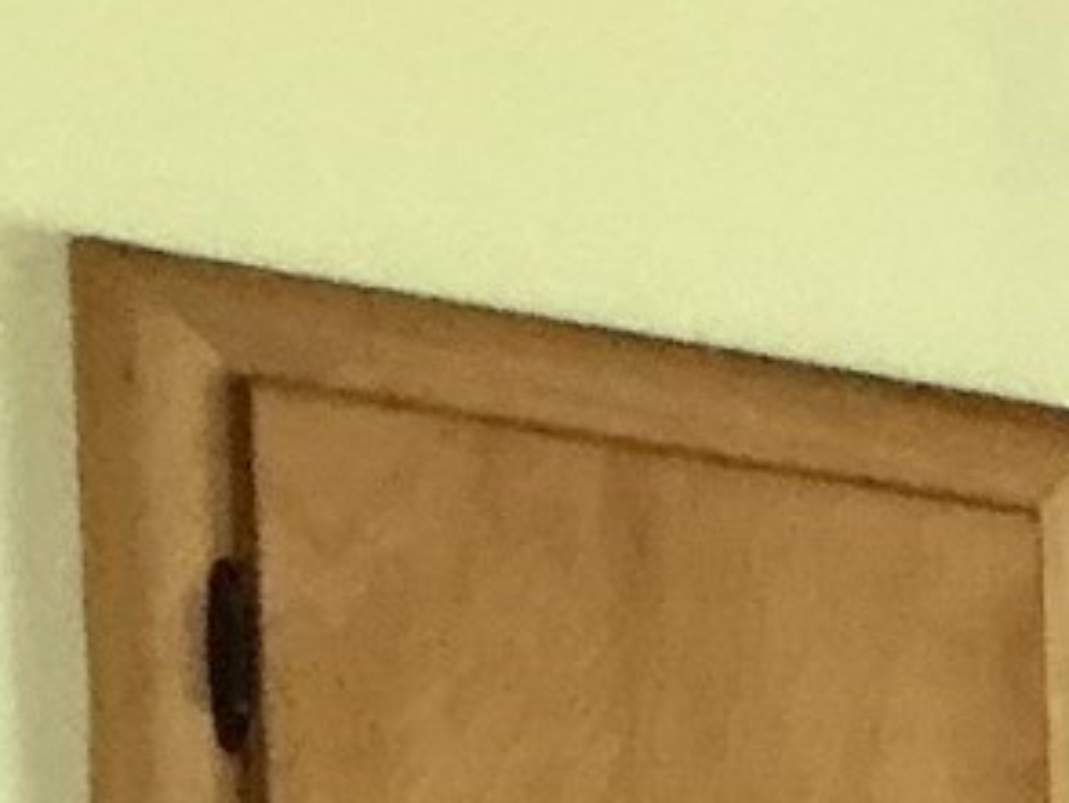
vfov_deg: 6.7
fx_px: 6027
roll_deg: -0.5
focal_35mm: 195
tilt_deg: -8.1
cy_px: 2638
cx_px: 3458
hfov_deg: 8.2
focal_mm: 3
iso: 320
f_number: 1.8
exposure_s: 1/33
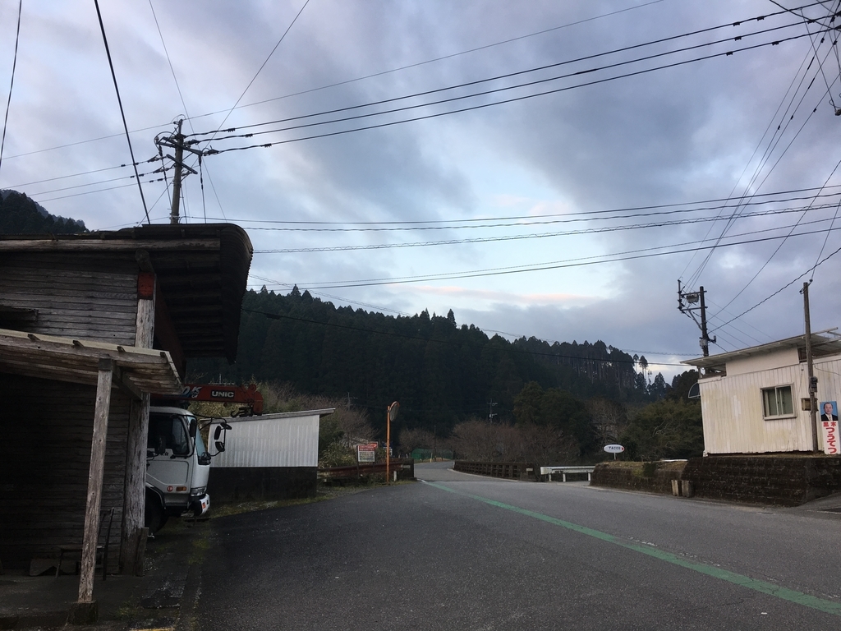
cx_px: 420
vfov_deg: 48.2
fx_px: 705
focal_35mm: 29
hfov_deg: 61.7
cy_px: 316
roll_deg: -0.1
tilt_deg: +12.9
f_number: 2.2
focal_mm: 4.15
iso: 32
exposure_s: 1/120
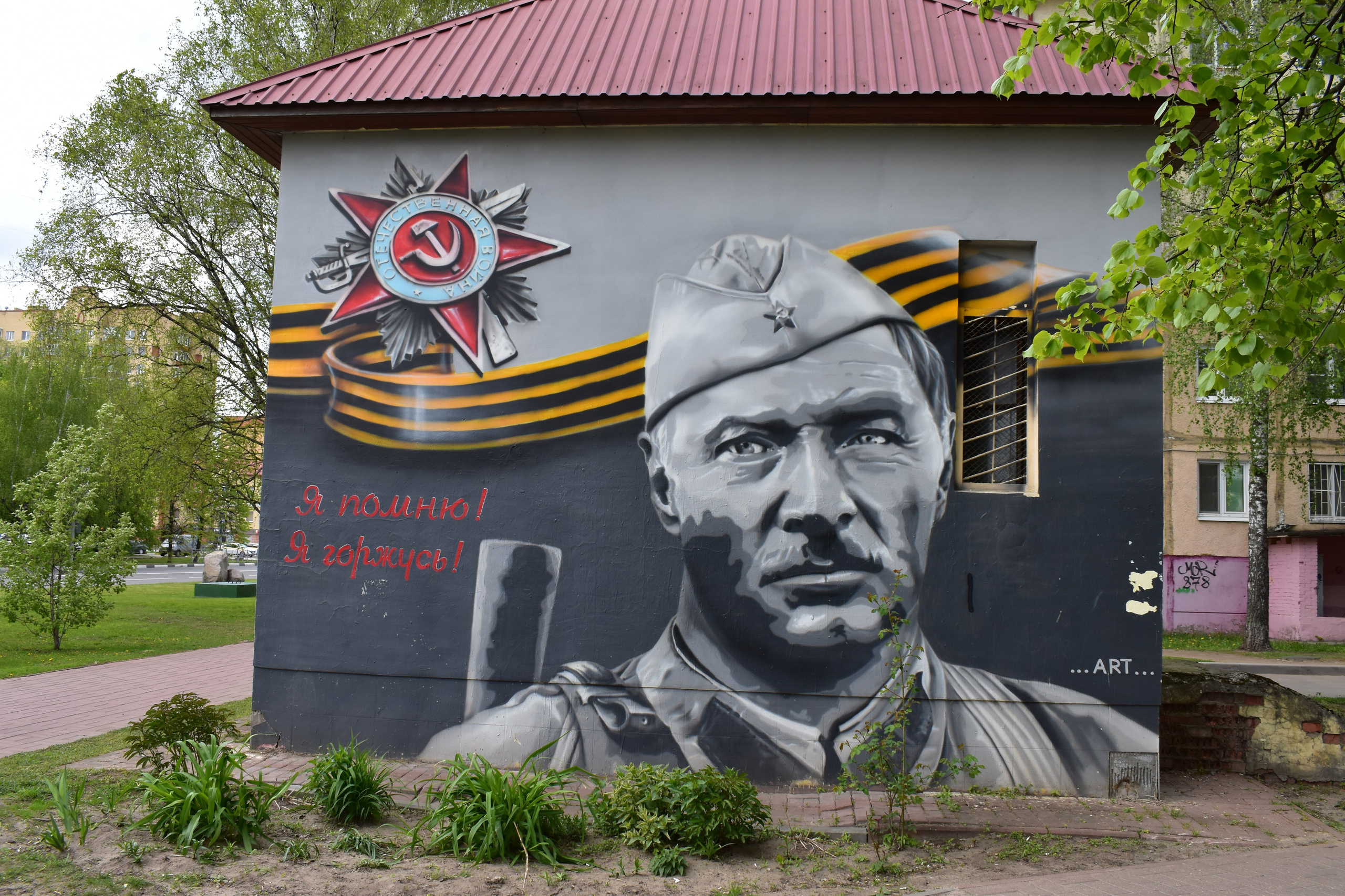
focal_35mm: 32
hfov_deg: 59.5
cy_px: 448
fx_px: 1177
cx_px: 672
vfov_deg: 41.7
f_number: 9
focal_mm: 21
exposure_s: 1/160
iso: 400
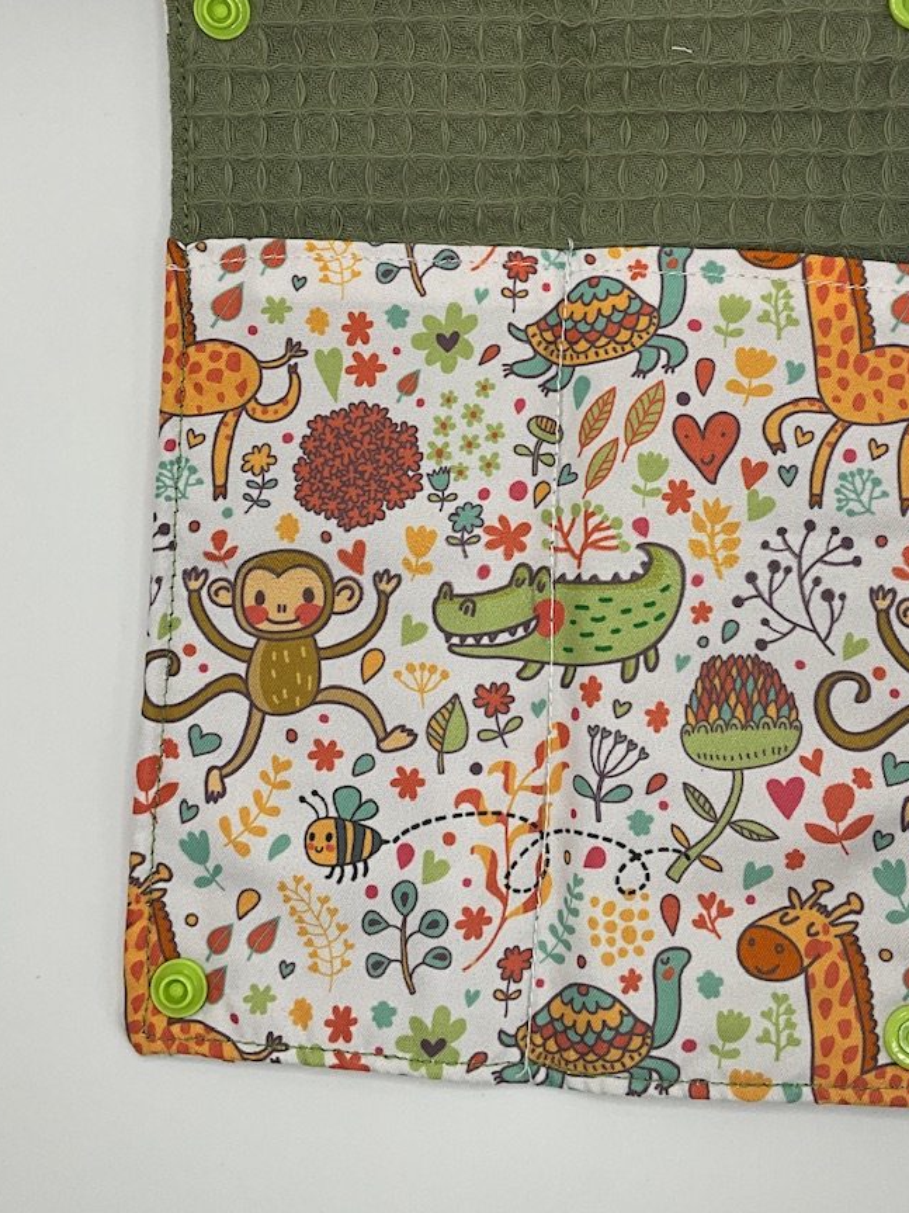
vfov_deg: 43.5
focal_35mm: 43
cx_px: 565
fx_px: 1506
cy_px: 448
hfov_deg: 33.4
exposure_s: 1/316
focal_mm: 3
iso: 25
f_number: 1.8
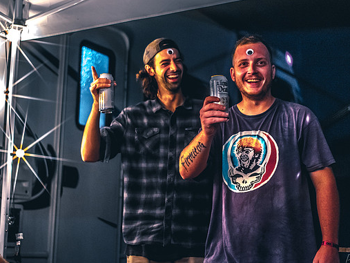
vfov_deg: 22.3
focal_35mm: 66
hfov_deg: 29.3
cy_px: 106
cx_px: 156
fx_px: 668
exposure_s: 1/80
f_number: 2
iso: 3200
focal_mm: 50
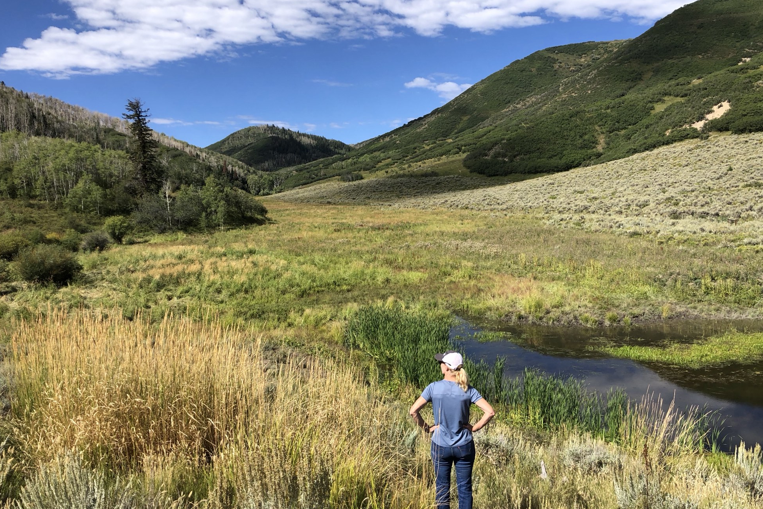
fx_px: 636
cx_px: 385
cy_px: 263
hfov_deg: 61.9
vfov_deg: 43.6
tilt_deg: -4.6
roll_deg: +2.3
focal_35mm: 30
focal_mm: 4
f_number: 1.8
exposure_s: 1/1600
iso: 20
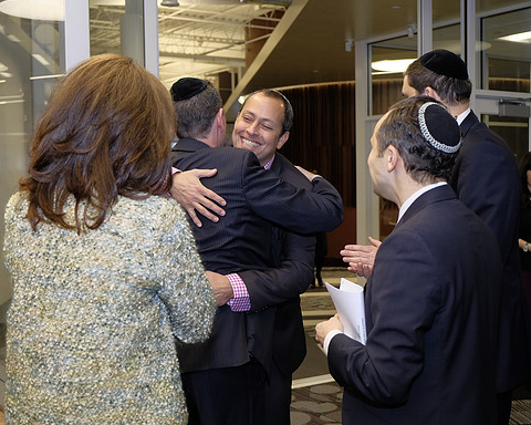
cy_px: 212
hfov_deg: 36.7
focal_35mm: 51
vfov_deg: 29.7
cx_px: 267
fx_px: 801
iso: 800
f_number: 3.6
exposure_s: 1/180
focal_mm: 30.2
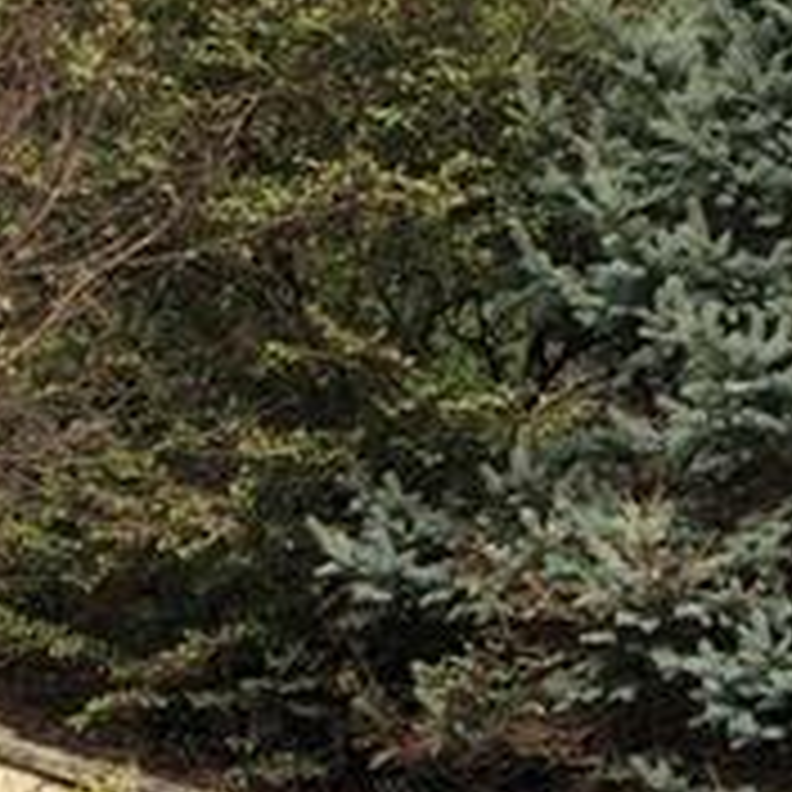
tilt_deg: +8.5
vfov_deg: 7.9
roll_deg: -2.4
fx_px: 5695
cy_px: -54
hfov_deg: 7.8
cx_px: 1120
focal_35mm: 220
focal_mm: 6.6
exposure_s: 1/353
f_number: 2.8
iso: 20
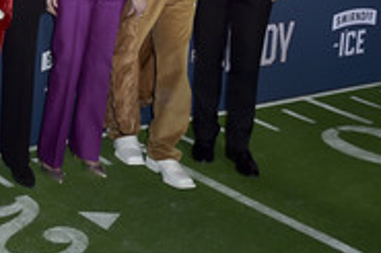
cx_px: -56
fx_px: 825
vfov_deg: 17.0
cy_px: -14
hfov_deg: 24.0
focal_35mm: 78
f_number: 6.3
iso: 400
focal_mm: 32
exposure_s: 1/250
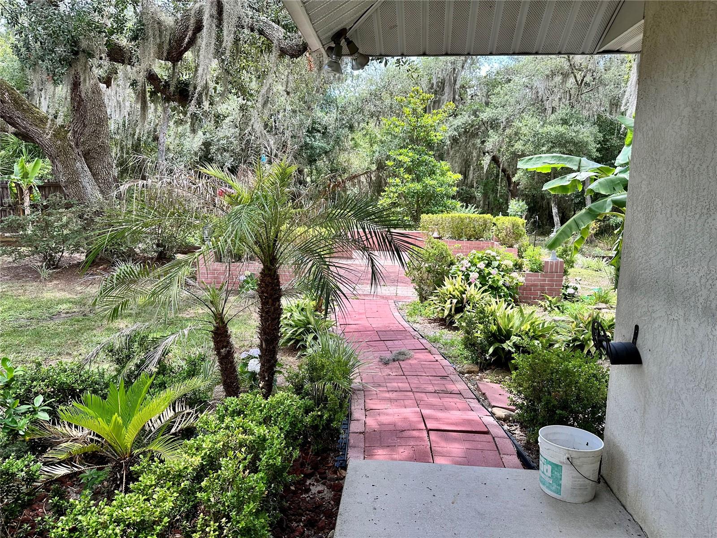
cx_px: 358
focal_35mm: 24
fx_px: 497
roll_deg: -1.5
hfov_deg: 71.6
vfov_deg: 56.8
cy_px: 269
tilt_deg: -8.2
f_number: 1.78
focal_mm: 6.86
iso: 80
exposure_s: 1/503
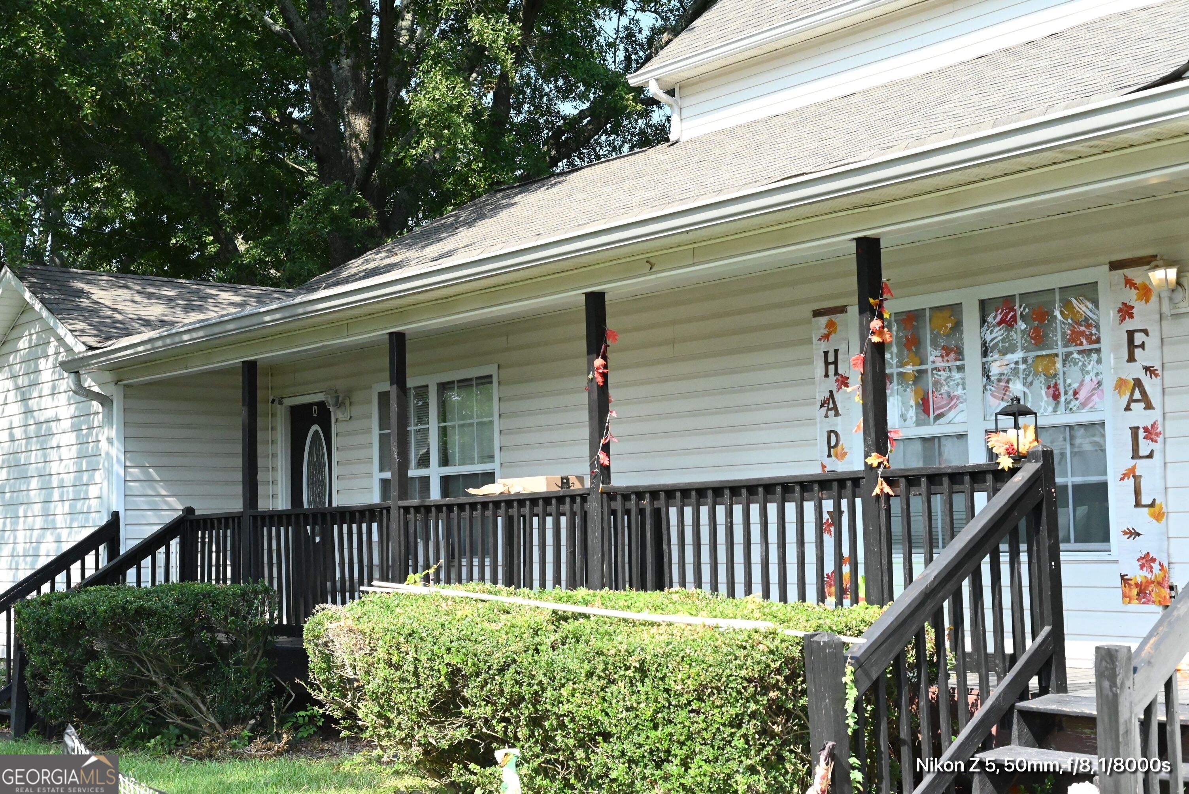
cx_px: 594
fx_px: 1652
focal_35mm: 50
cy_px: 397
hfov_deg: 39.6
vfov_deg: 27.0
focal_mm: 50
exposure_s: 1/8000
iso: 9000
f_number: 8
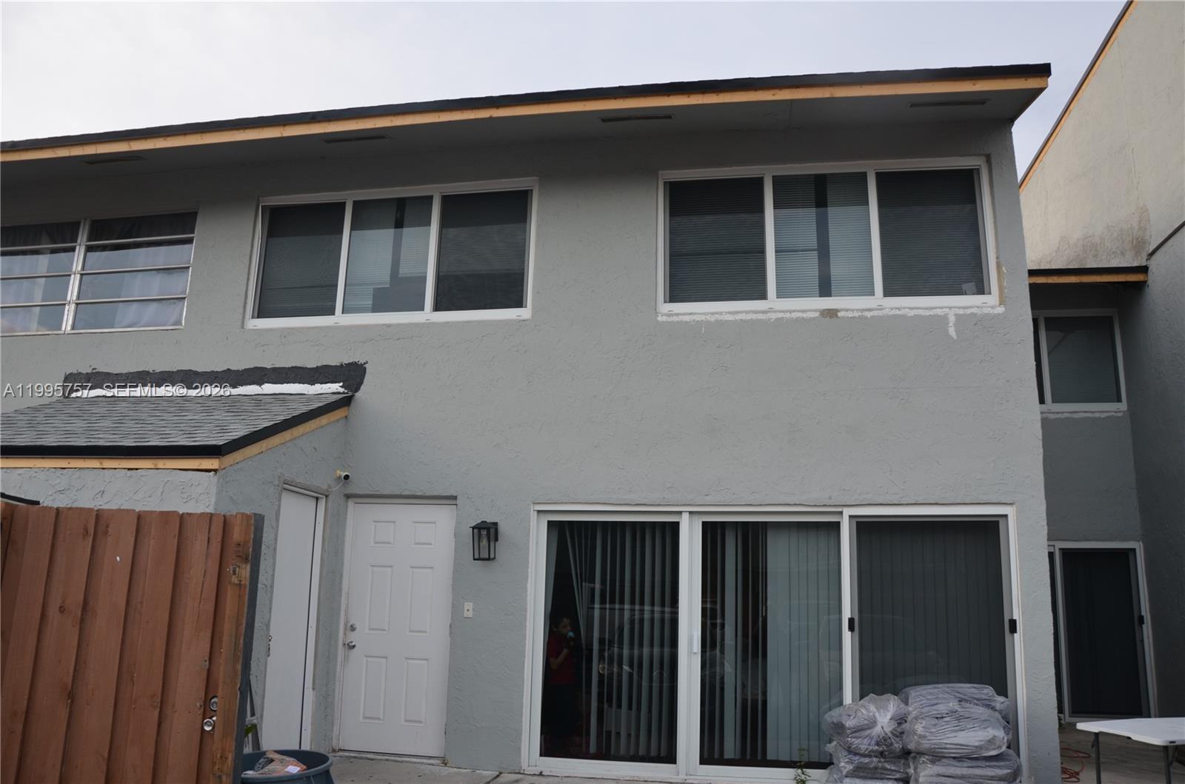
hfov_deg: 67.5
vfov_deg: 47.7
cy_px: 392
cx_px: 592
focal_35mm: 27
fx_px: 887
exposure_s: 1/125
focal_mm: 18
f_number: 5.6
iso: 200
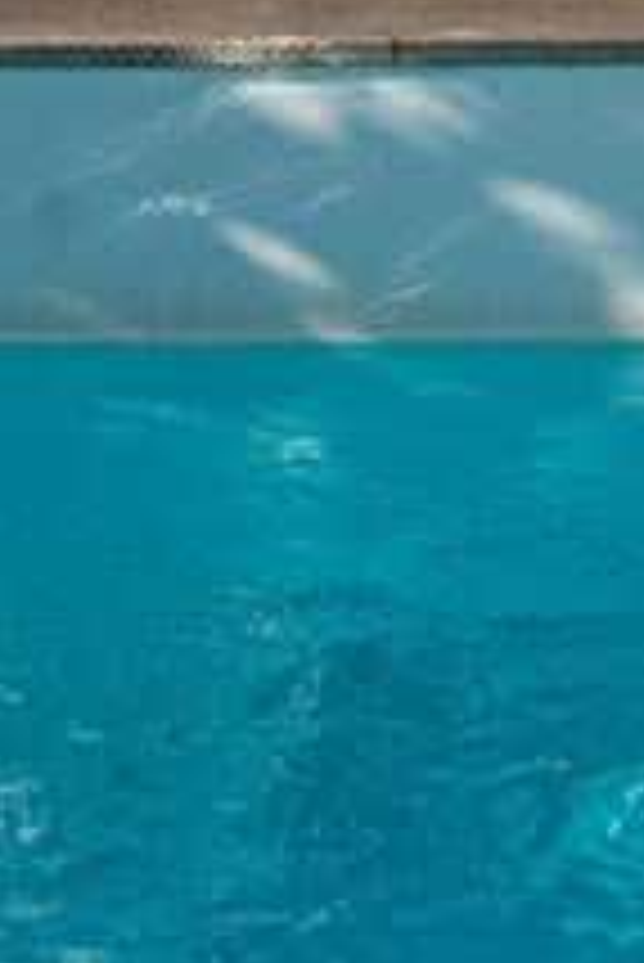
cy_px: -580
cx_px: 509
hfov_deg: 5.6
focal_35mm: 245
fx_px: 6563
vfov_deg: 8.2
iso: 100
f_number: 7.1
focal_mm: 70
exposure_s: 1/500
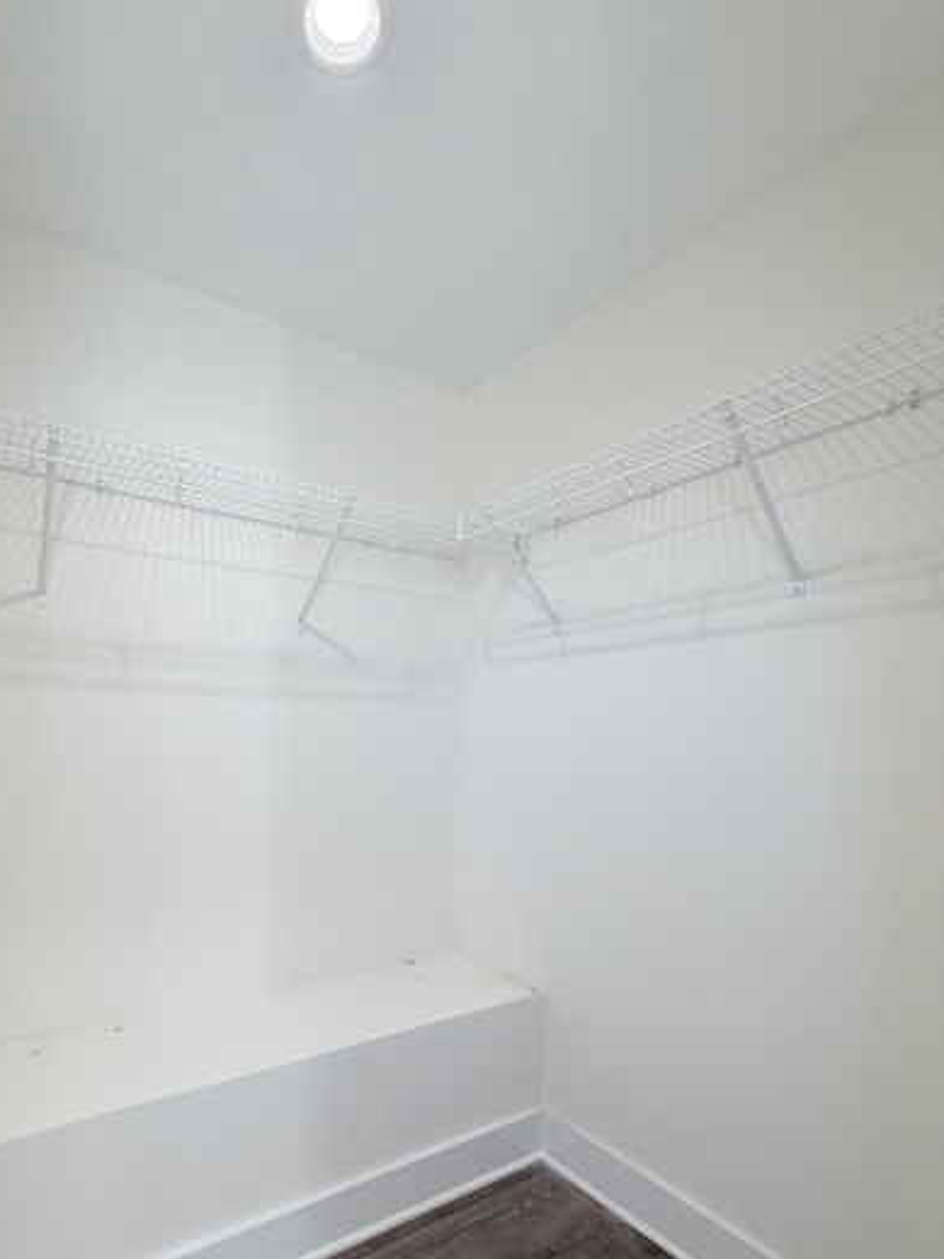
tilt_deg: -2.2
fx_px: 655
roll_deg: -0.4
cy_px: 768
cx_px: 342
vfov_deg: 86.4
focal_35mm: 18
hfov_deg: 70.2
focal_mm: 2.22
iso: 125
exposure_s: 1/120
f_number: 2.2
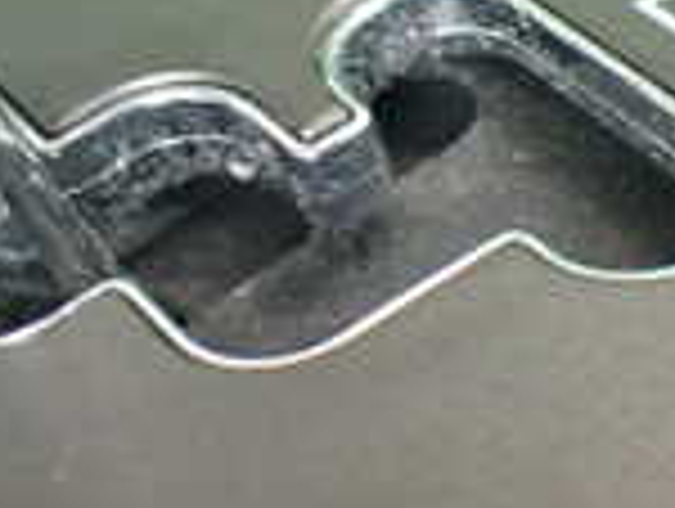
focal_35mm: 120
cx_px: 387
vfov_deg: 12.4
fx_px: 2344
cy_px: 234
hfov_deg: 16.4
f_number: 2.3
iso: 800
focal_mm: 5.4
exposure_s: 1/125
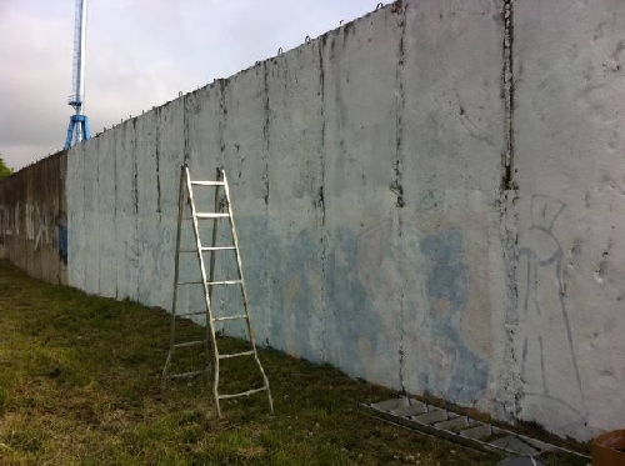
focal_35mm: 35
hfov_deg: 52.7
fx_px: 631
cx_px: 312
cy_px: 233
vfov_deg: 40.6
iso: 80
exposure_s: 1/1588
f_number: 2.8
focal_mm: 3.85
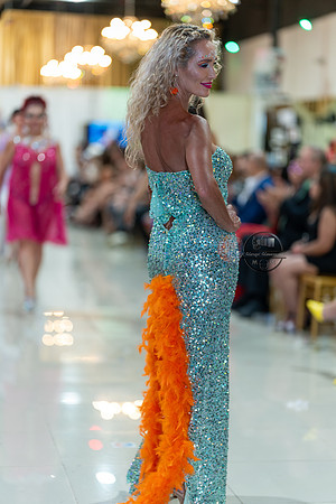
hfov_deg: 16.1
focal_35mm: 85
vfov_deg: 23.9
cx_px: 168
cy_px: 252
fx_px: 1190
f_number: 1.4
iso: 200
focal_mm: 85
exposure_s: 1/160
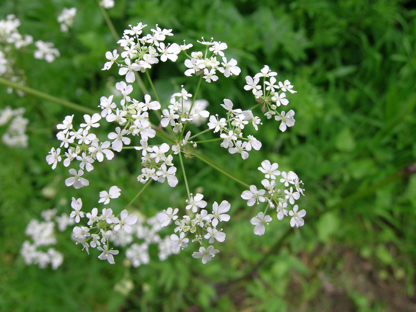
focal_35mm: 28
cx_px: 208
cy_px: 156
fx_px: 336
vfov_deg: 49.7
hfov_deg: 63.4
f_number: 3.5
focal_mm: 5.8
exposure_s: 1/82.1
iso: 50
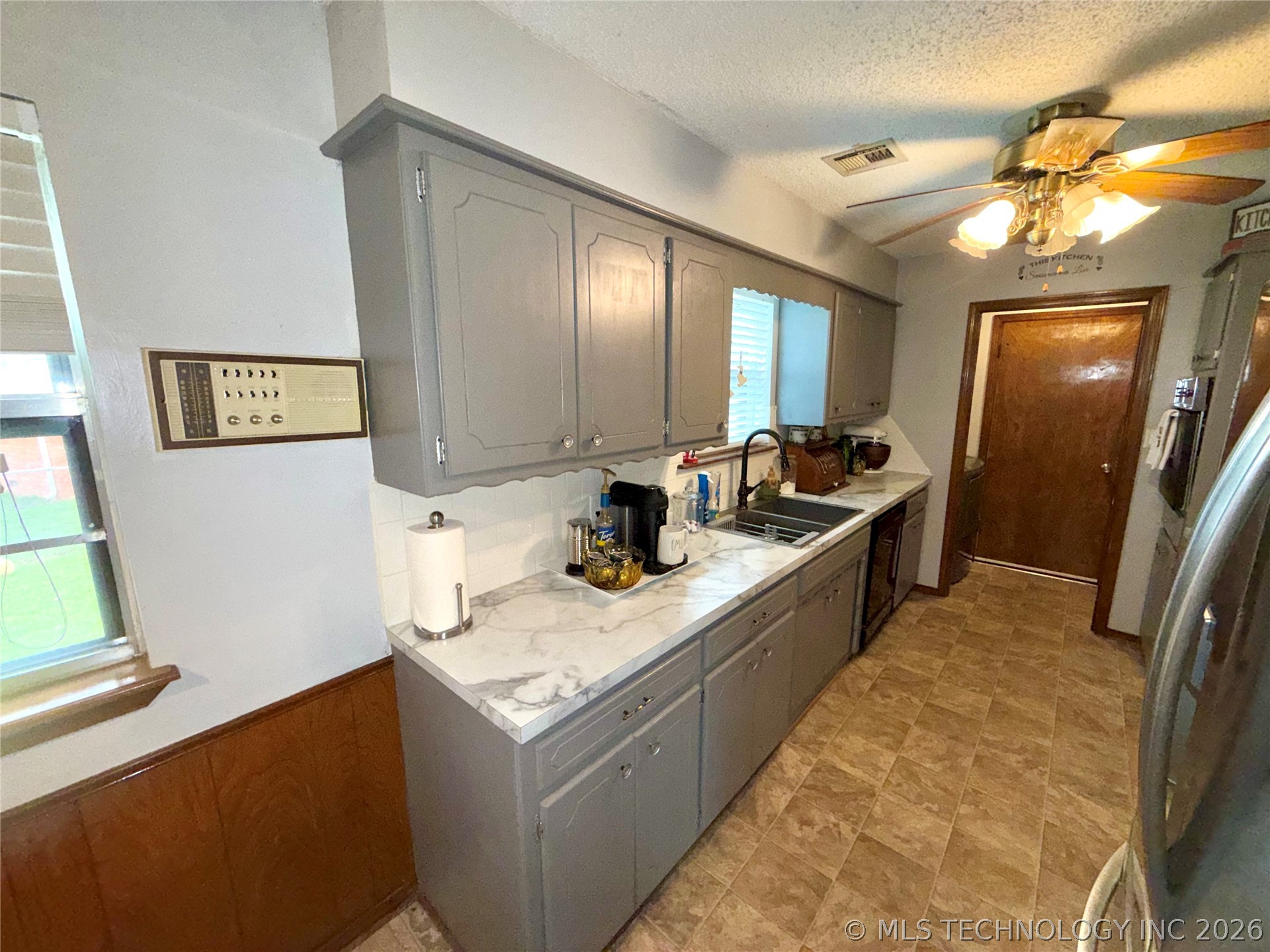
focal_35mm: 14
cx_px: 635
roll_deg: +0.0
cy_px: 476
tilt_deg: -10.9
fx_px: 514
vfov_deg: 85.7
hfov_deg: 102.1
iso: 100
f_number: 2.2
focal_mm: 2.22
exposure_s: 1/60
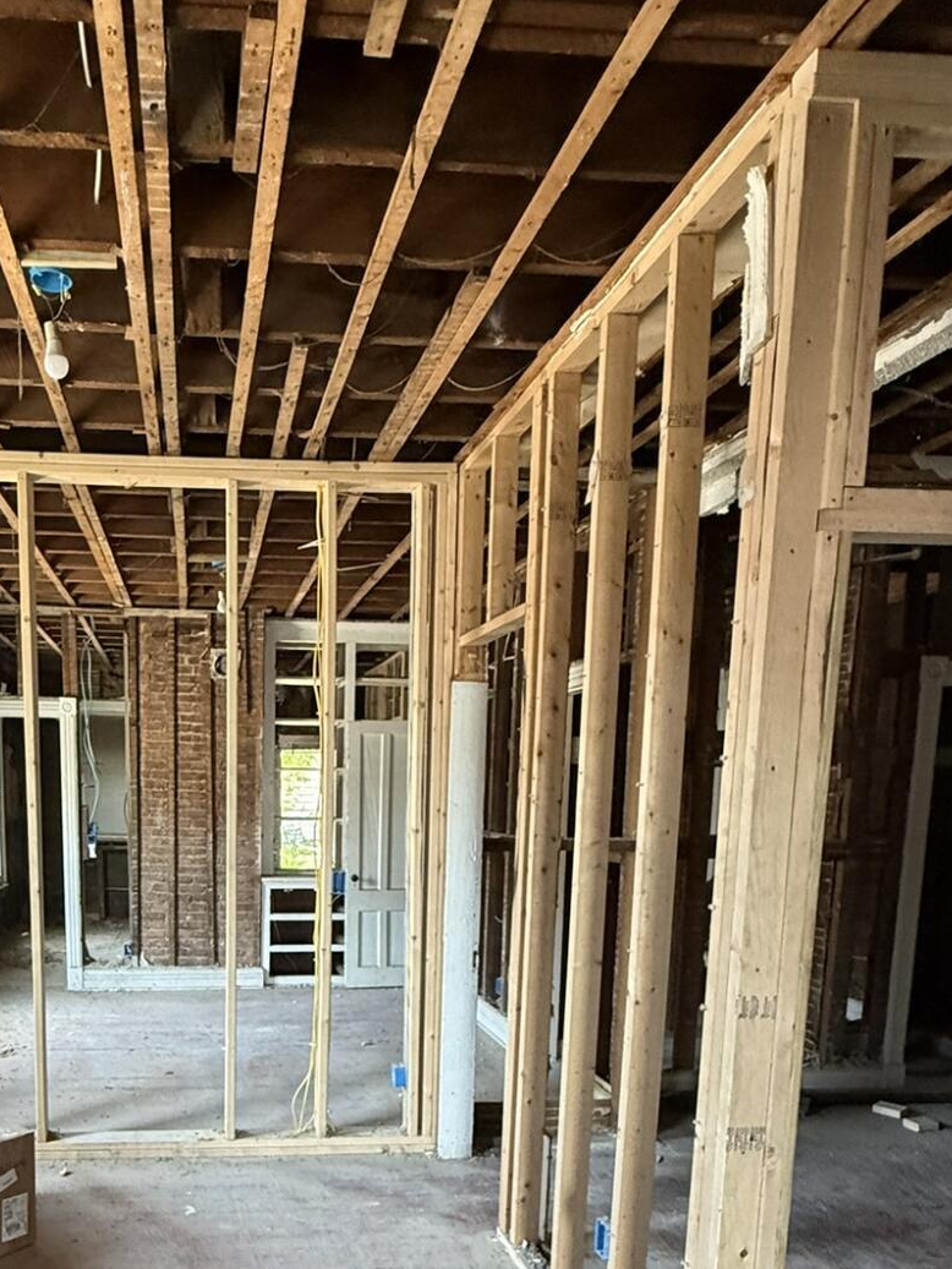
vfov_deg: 61.8
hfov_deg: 49.8
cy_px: 943
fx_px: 990
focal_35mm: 27
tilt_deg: -8.5
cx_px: 267
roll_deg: -0.6
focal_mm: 2.22
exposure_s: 1/92
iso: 400
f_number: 2.2
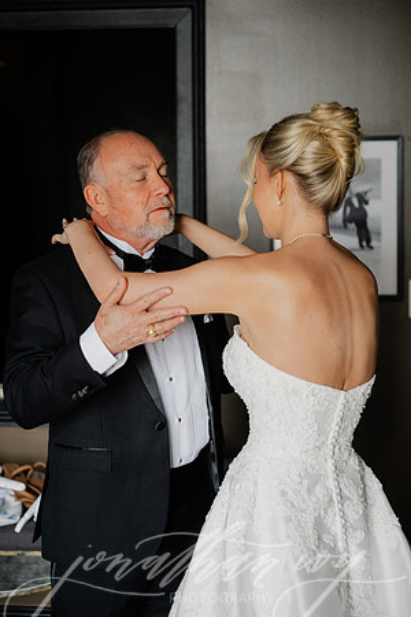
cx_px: 206
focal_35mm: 70
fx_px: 1199
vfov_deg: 28.8
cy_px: 308
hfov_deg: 19.5
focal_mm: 70
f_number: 2.8
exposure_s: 1/250
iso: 2000
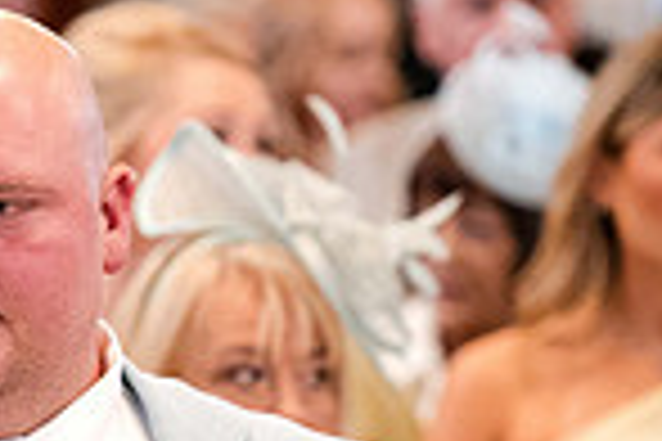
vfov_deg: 4.1
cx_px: -176
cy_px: 533
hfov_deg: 6.1
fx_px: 6178
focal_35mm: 336
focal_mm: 85
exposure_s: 1/500
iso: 6400
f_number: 2
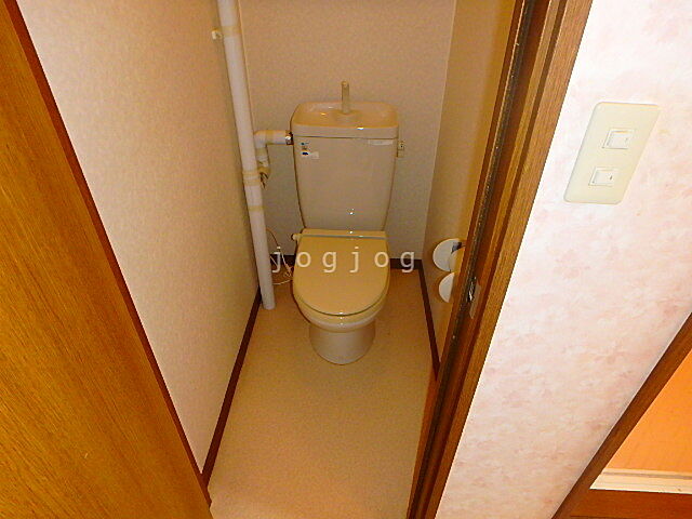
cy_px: 260
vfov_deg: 63.4
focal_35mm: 21
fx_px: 420
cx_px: 346
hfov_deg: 79.0
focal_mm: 3.7
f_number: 3.5
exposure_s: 1/30
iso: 400
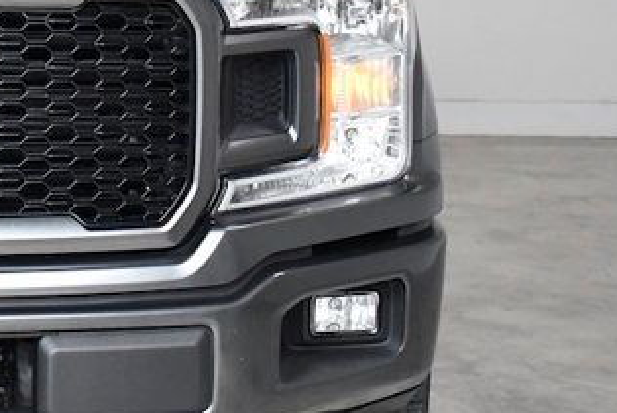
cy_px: -9
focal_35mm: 127
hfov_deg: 15.5
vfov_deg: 10.7
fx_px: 2179
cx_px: -143
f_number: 3.8
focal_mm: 26
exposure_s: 1/2000
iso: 2500
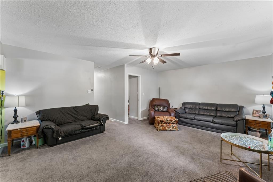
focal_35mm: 14
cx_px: 136
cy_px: 91
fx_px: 106
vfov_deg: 81.2
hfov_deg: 104.3
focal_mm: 14
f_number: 13
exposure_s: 1/2
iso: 400
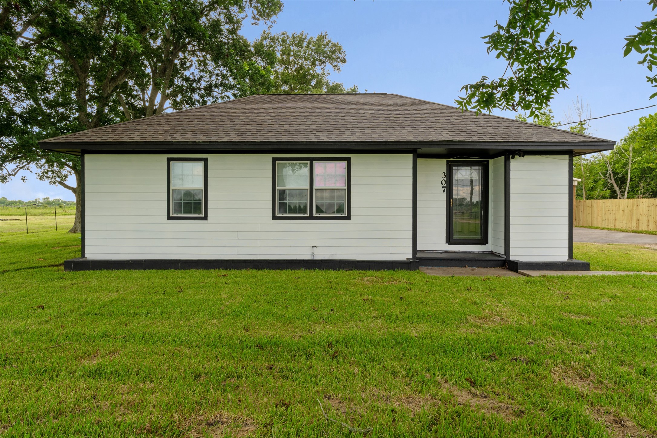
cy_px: 219
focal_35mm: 24
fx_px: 432
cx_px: 328
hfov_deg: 74.4
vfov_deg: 53.7
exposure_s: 1/30
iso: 100
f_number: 8
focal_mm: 15.8
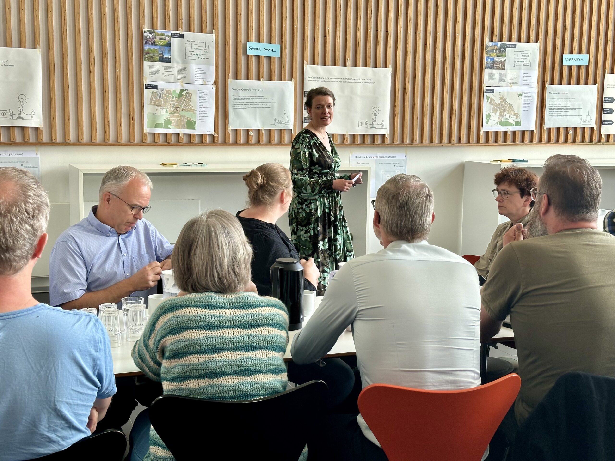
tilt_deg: -6.9
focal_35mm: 48
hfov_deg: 39.7
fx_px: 853
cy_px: 230
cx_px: 308
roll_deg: -0.6
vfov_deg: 30.3
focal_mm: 6.9
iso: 64
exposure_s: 1/90
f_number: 1.8
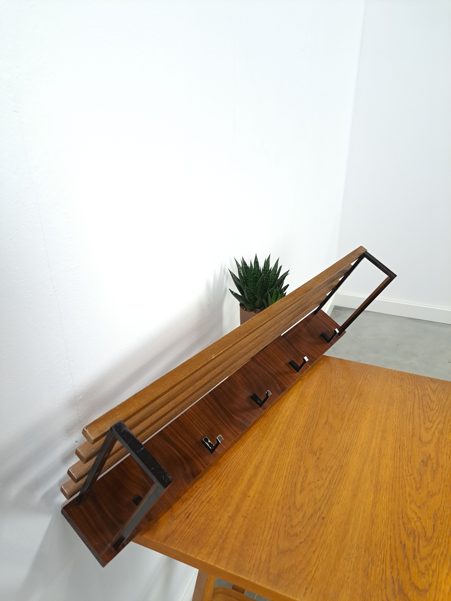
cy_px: 300
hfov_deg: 56.8
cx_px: 226
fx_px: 417
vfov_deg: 71.6
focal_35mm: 24
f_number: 1.8
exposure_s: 1/50
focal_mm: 5.23
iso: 320
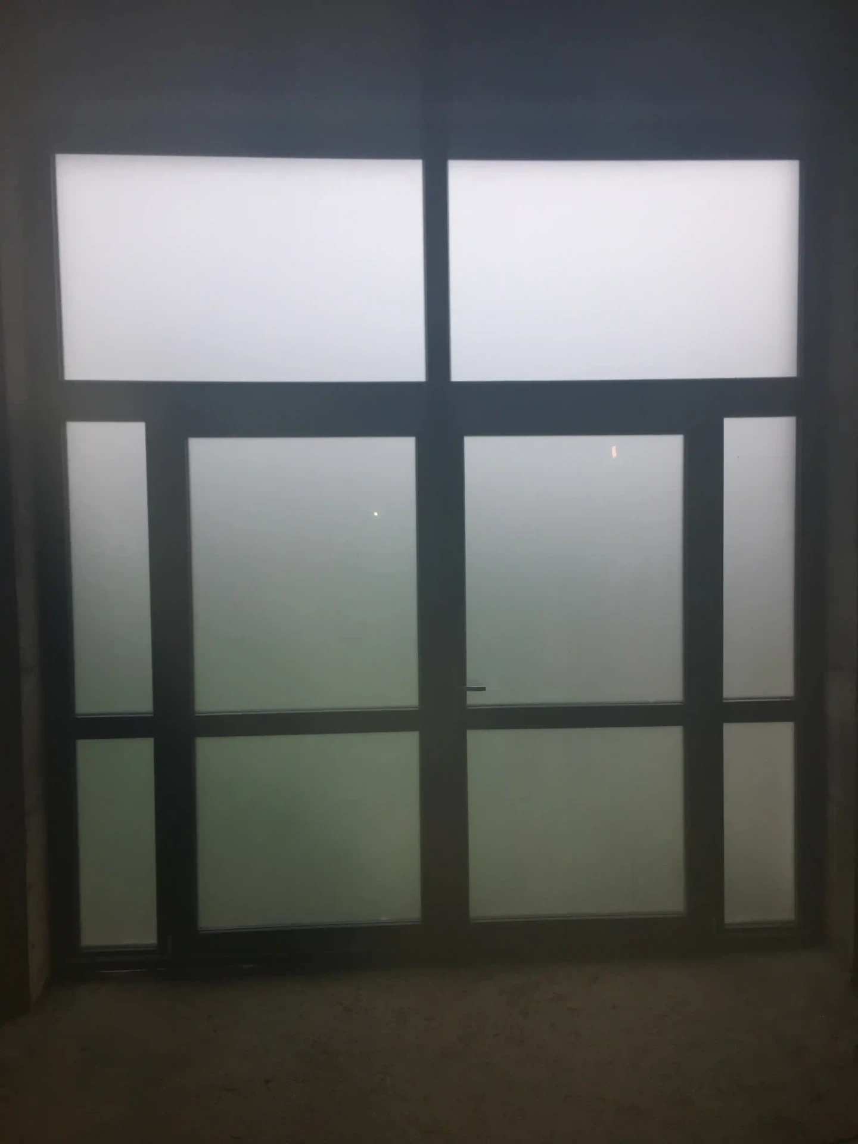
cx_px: 429
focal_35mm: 29
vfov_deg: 61.7
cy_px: 572
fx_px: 958
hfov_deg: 48.2
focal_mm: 4.15
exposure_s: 1/100
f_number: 2.2
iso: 32
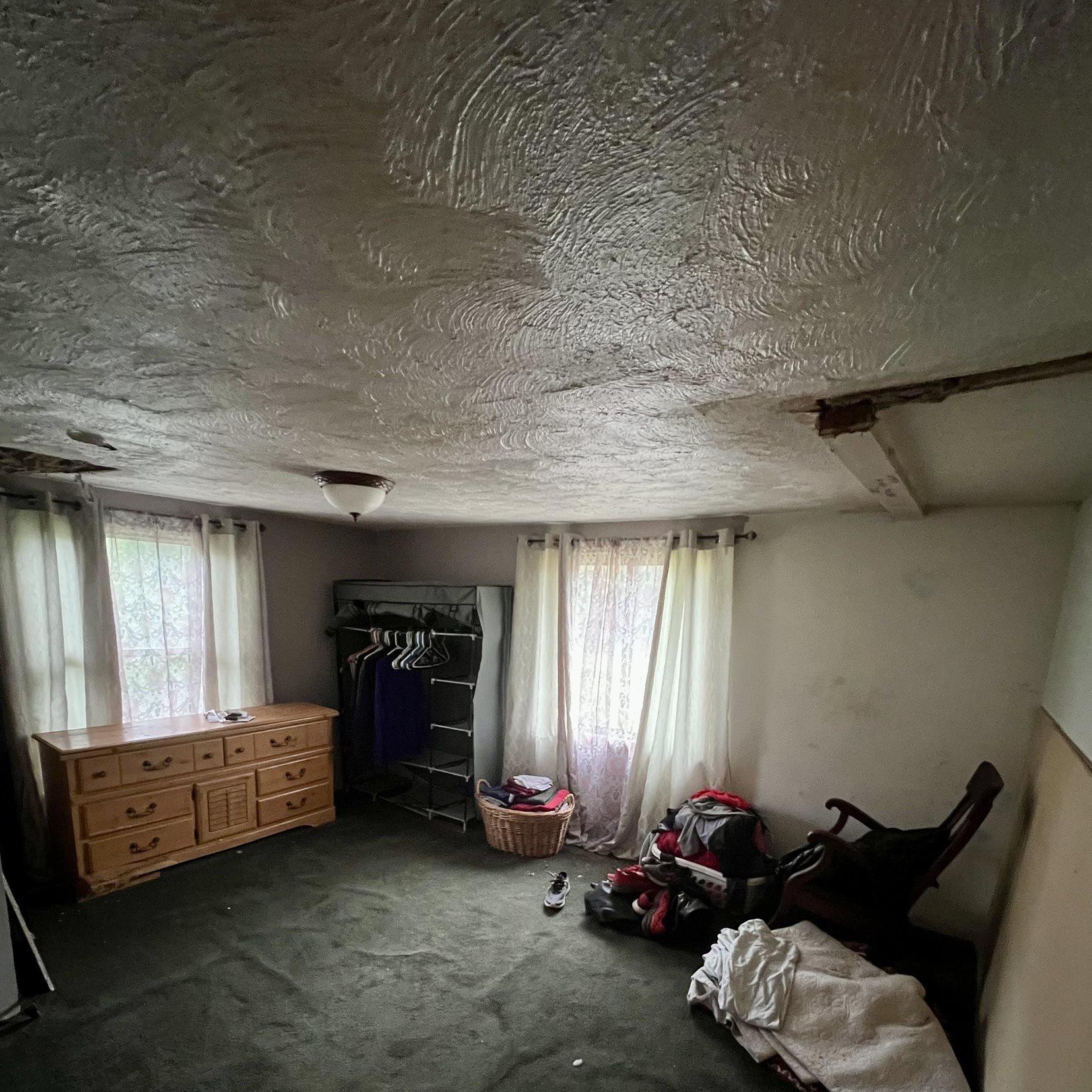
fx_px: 571
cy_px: 730
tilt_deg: -11.2
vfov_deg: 84.3
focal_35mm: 16
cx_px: 543
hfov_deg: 87.4
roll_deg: -1.2
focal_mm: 1.57
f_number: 1.8
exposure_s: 1/60
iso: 640
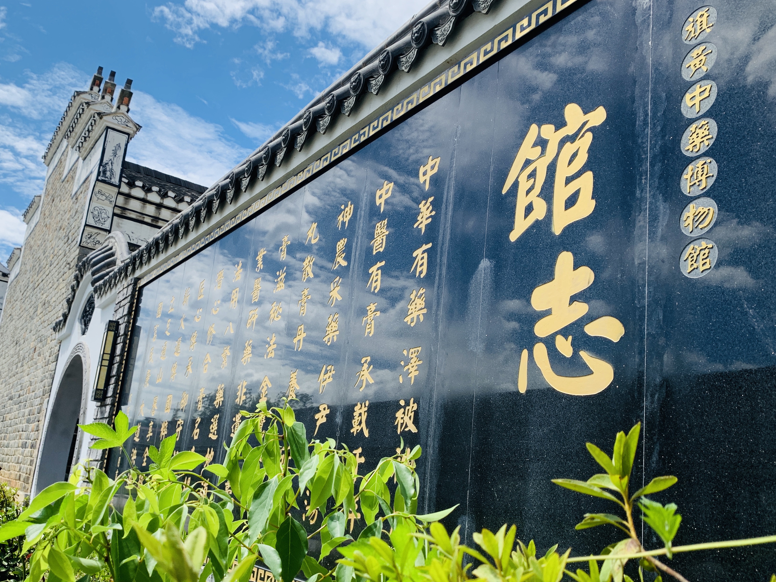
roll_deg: -6.9
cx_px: 327
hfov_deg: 56.5
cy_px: 330
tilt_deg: +12.5
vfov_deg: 44.1
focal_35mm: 32
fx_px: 717
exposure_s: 1/1536
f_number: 1.8
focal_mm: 4.25
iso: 25
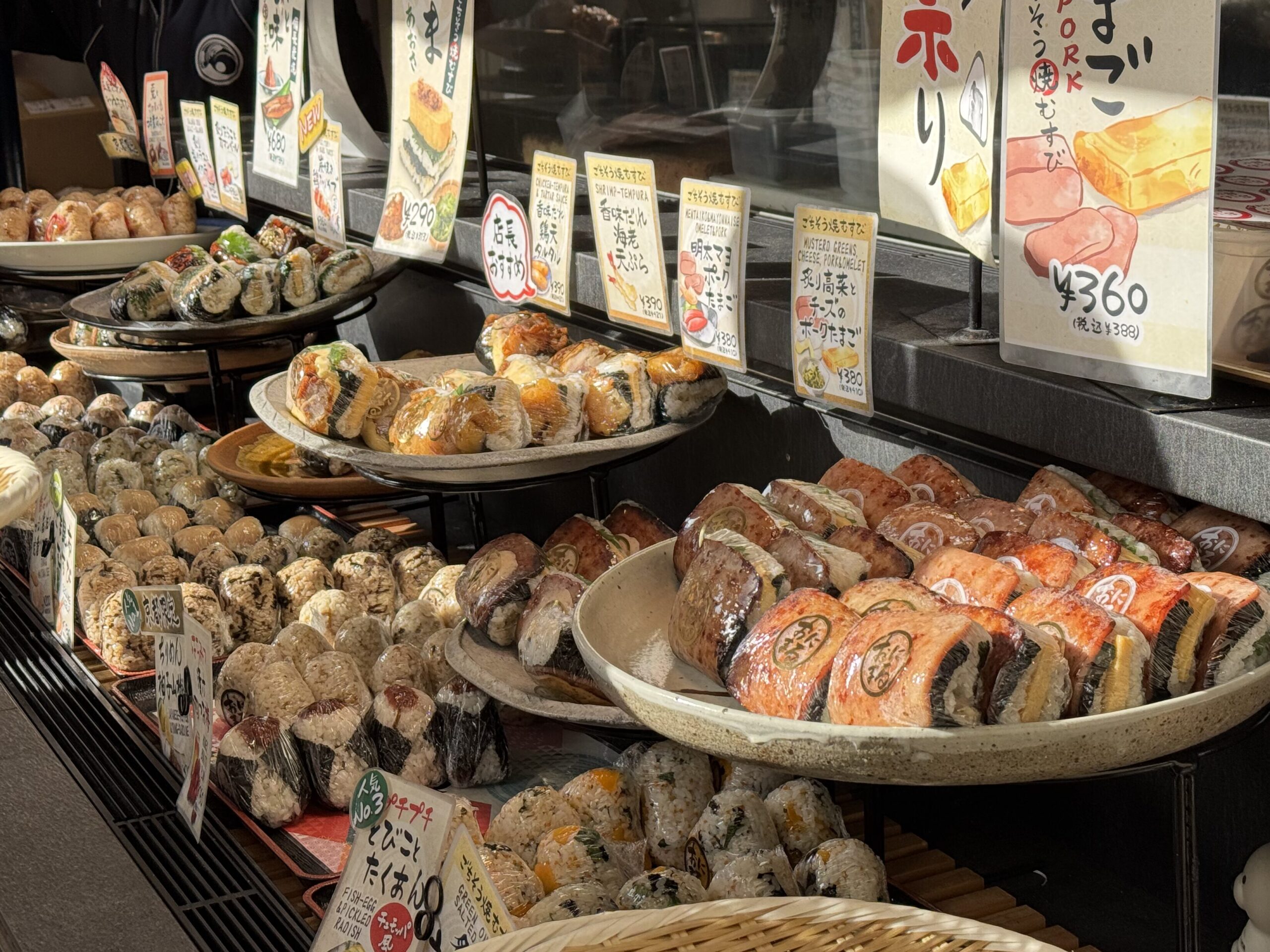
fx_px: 1761
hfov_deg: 39.7
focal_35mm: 48
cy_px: 476
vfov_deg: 30.3
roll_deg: +1.9
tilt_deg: -11.8
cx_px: 635
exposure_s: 1/1681
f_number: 1.78
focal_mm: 6.76
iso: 64
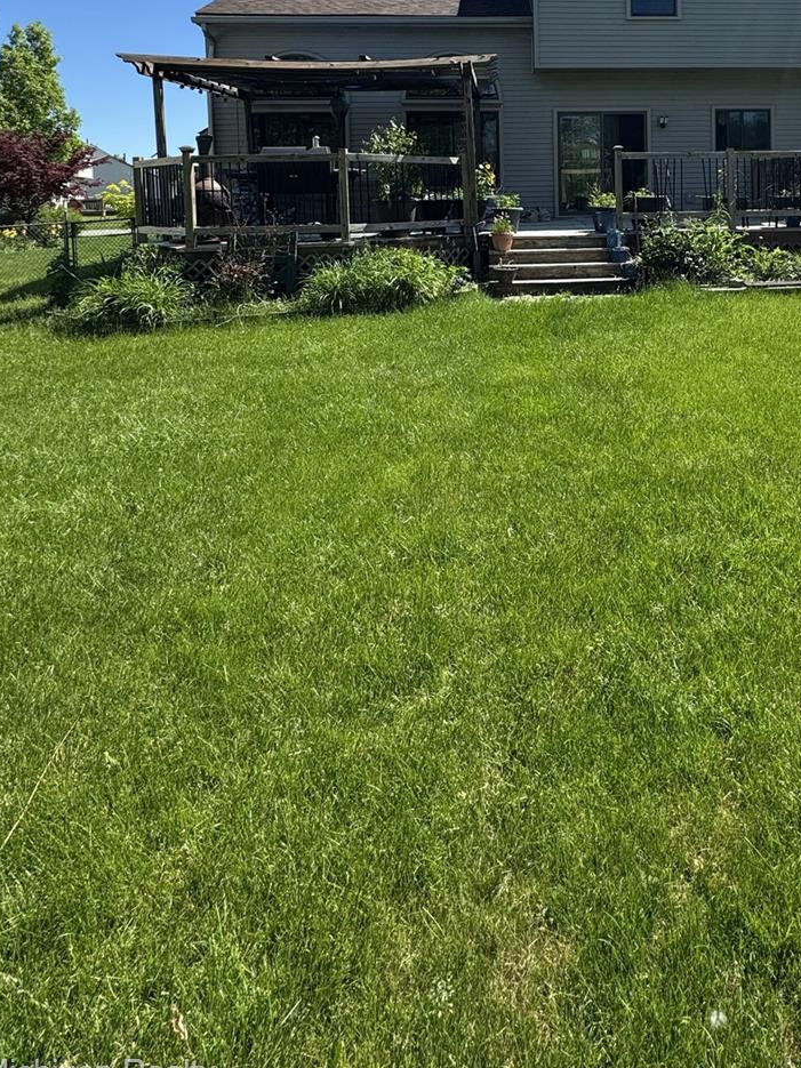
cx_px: 559
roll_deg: +1.9
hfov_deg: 57.1
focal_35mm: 23
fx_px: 710
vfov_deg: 67.2
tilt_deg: -1.2
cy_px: 218
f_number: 2.2
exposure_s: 1/1420
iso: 50
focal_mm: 2.22
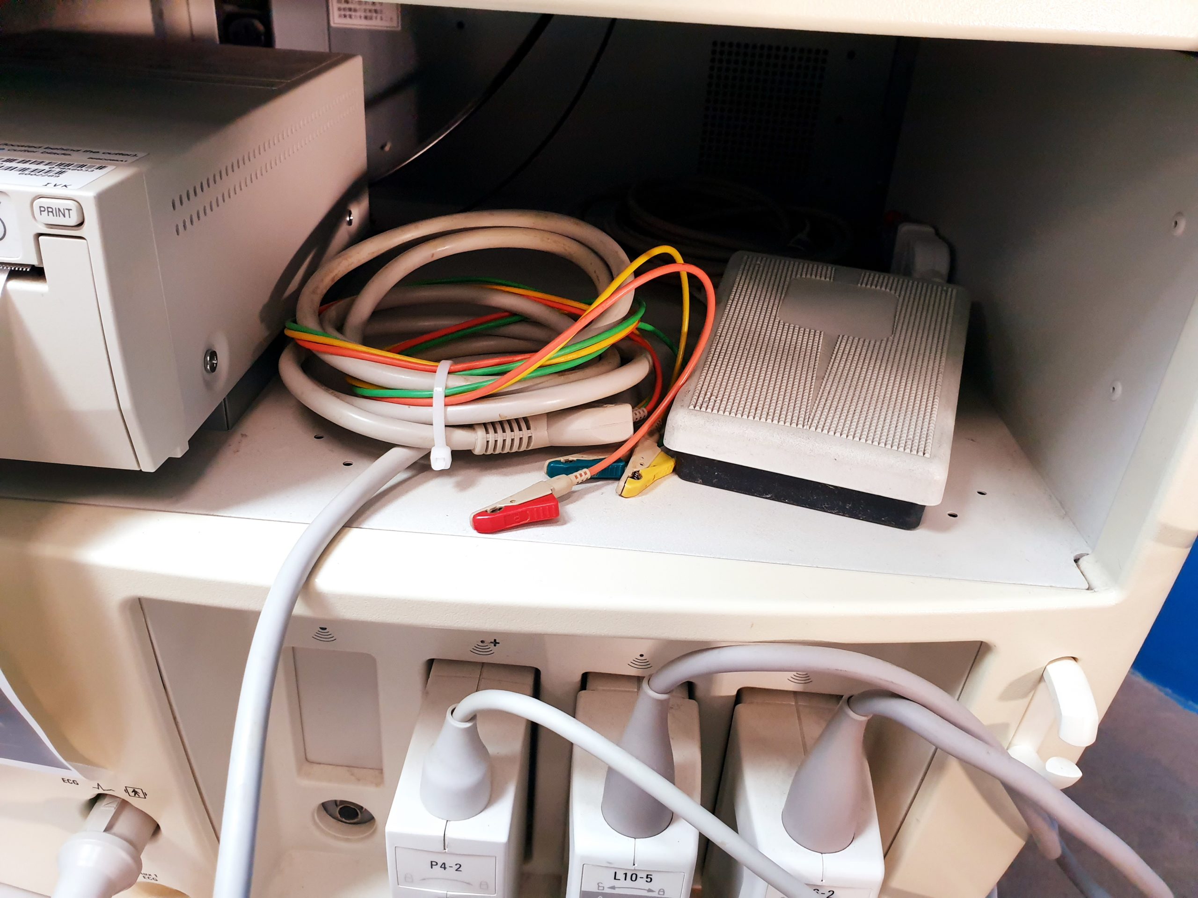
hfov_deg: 67.3
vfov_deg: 53.1
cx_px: 599
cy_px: 449
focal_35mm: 26
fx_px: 900
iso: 400
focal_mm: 4.3
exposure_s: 1/50
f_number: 2.4
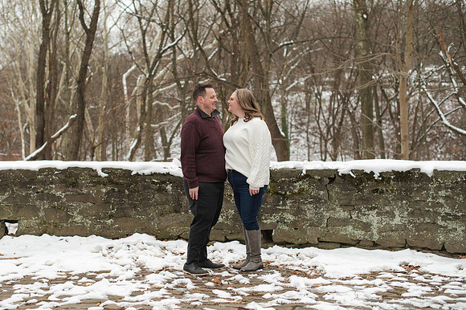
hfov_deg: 34.7
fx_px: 744
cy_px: 155
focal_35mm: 58
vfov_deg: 23.5
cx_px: 198
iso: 100
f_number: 2.8
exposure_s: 1/320
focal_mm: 50
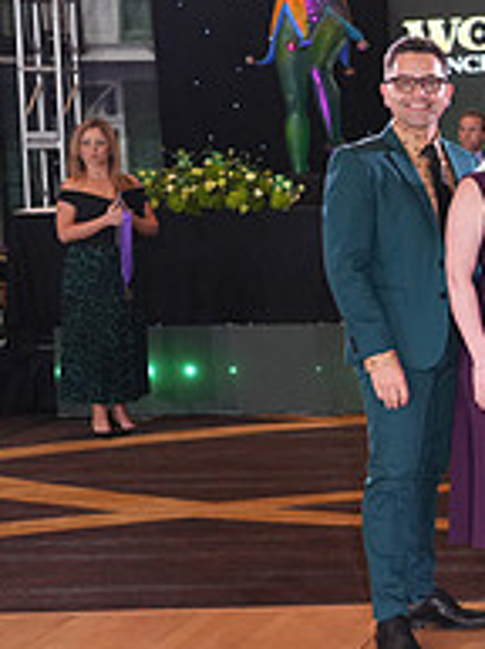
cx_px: 953
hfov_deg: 14.6
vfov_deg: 23.3
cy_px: 284
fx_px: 1574
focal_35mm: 84
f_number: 4
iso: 1250
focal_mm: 29
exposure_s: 1/200
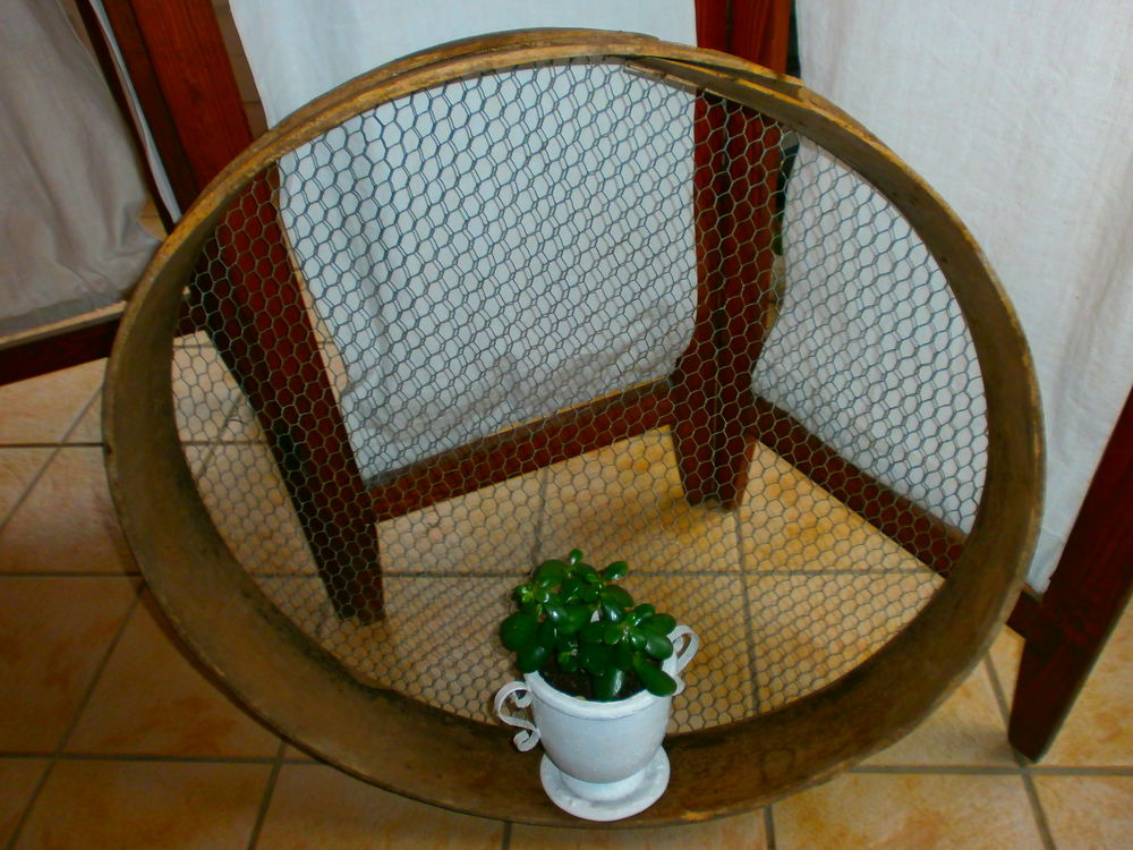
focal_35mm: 27
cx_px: 566
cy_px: 425
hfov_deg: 65.3
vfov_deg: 51.4
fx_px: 884
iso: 125
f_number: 2.9
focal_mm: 4.8
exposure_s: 1/30
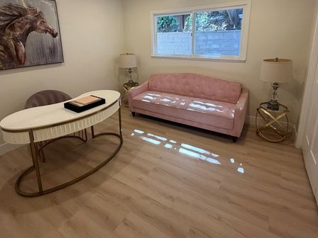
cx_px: 159
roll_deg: +2.0
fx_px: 184
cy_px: 79
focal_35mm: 20
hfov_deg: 81.7
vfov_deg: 64.2
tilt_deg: -11.5
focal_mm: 2.22
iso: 200
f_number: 2.2
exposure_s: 1/120
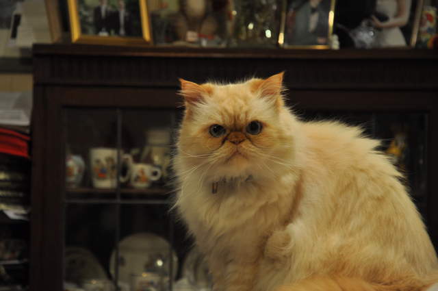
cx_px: 219
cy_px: 146
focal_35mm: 138
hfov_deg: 14.9
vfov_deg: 9.9
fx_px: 1677
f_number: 5.6
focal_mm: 92
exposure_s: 1/6
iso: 640
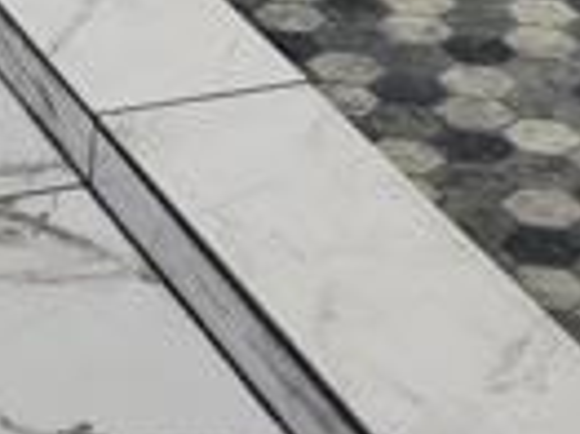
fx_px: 2126
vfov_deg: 10.3
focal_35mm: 127
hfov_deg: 15.4
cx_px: 93
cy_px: -576
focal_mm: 5.4
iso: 125
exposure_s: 1/120
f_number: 1.8
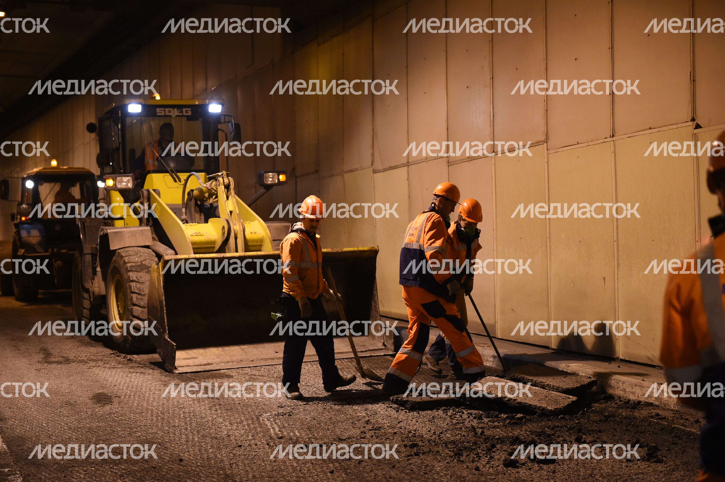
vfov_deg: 21.9
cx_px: 362
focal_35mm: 62
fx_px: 1248
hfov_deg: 32.4
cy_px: 241
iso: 5000
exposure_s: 1/320
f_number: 3.2
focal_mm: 62
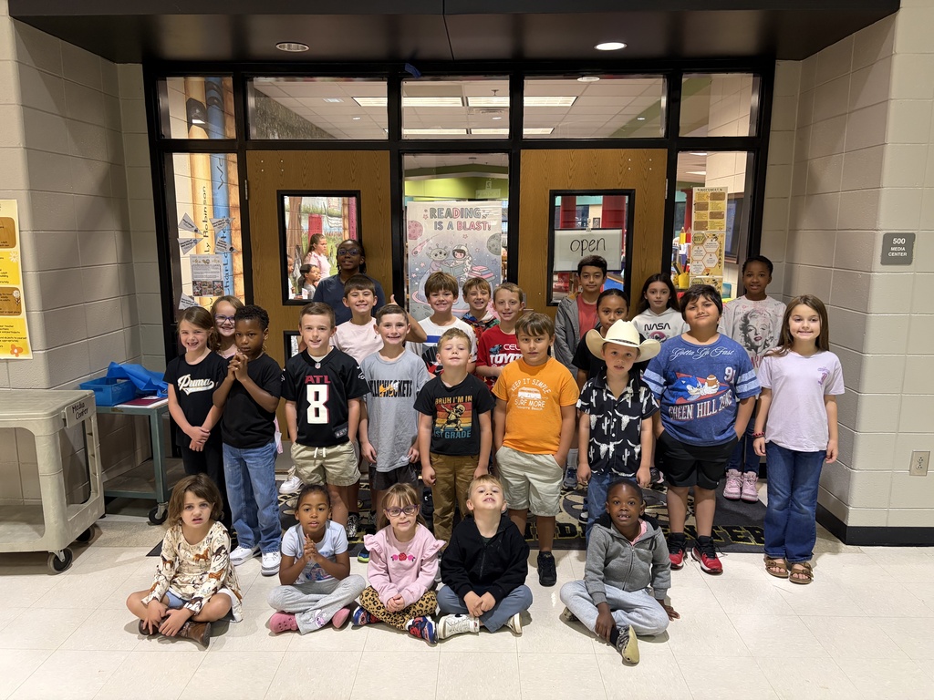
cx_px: 467
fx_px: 702
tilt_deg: -8.6
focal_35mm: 26
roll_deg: -0.4
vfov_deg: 53.1
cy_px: 350
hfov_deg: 67.3
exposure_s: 1/60
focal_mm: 5.96
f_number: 1.6
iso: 250
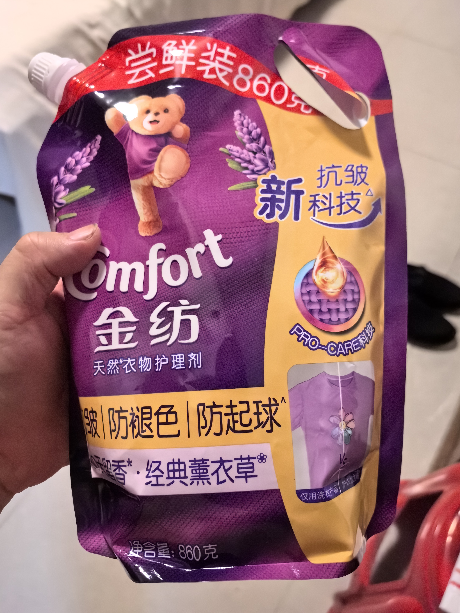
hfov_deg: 49.7
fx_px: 496
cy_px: 299
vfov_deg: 63.4
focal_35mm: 28
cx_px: 230
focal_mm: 5.75
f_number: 2
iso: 6400
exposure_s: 1/484
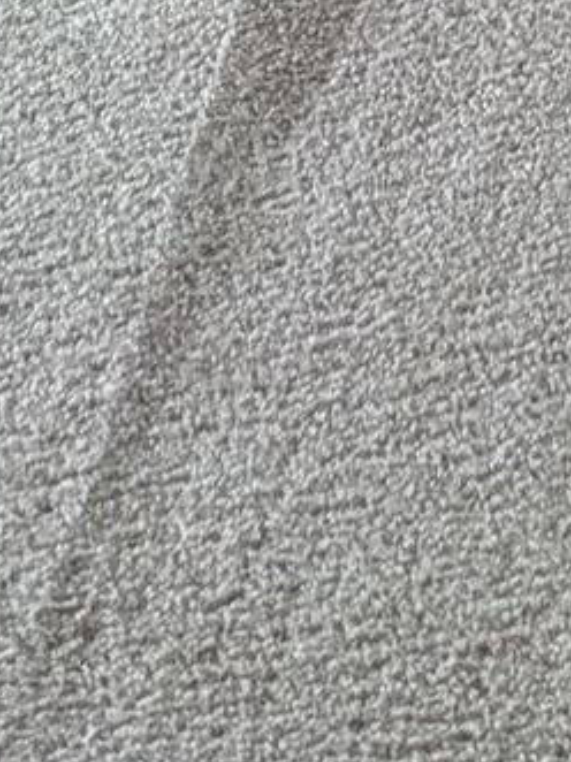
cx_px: 926
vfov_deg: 8.5
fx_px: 3983
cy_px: -1754
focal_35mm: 181
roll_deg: +1.6
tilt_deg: -15.1
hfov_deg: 8.0
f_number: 1.6
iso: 125
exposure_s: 1/91
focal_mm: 5.96
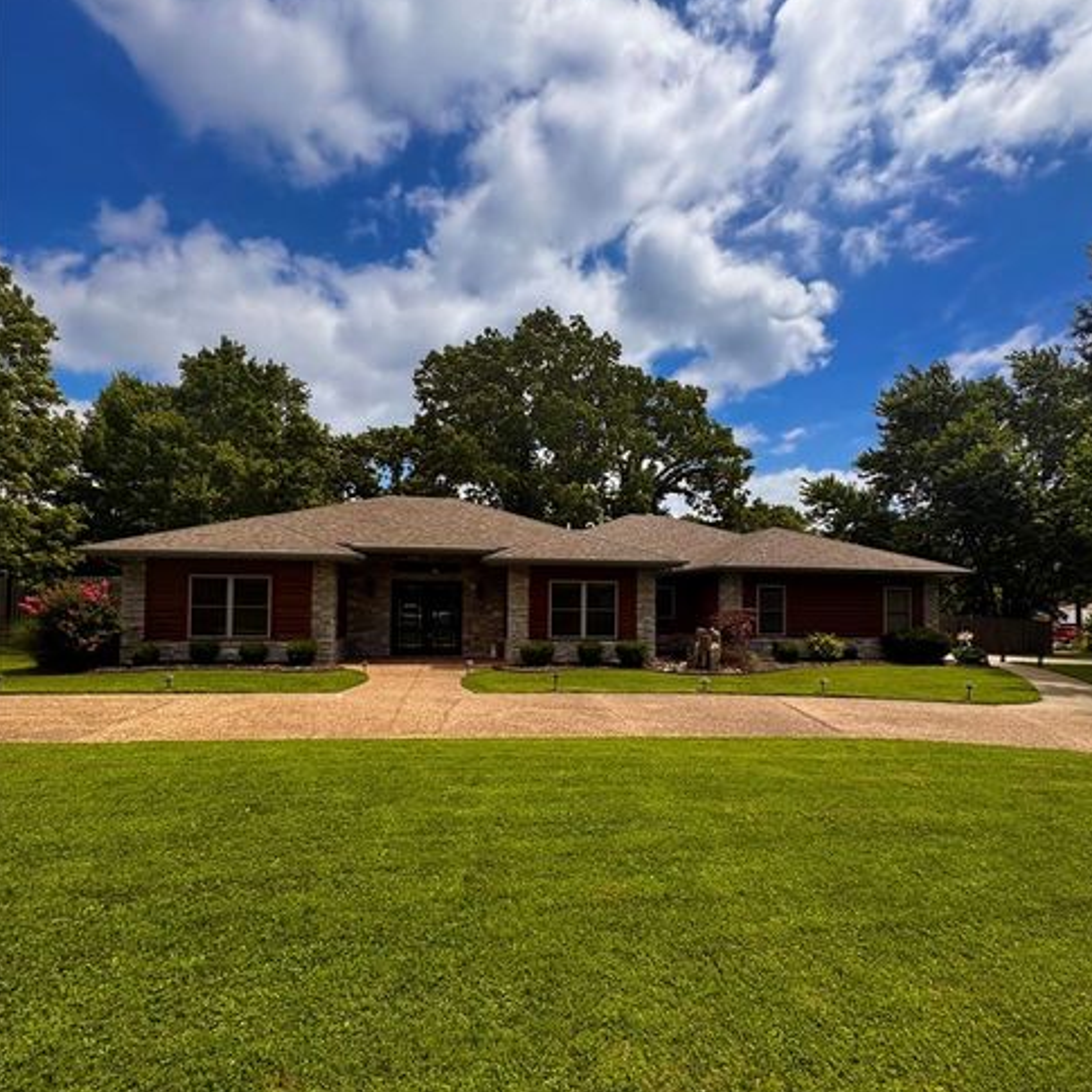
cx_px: 556
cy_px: 591
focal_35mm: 17
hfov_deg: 84.0
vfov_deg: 83.8
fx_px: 607
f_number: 2.2
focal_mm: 2.22
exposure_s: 1/2208
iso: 50
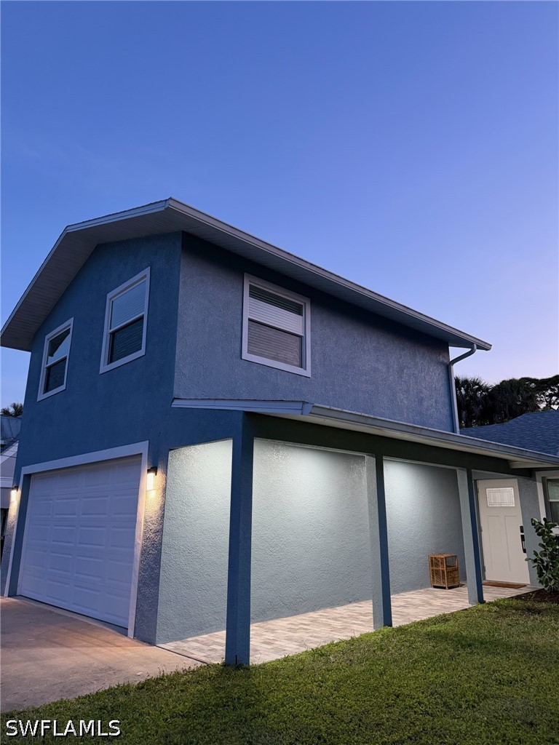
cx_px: 280
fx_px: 517
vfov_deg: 71.6
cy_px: 372
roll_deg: -0.4
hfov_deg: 56.8
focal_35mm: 24
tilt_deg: +15.4
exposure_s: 1/60
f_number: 1.78
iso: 400
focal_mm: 6.76
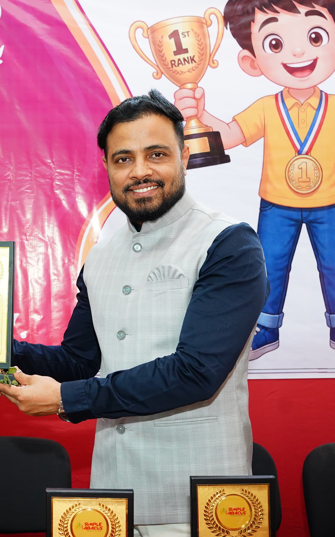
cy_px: 292
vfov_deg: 36.6
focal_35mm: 55
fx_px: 810
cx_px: 5
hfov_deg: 22.5
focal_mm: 30.8
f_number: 5
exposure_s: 1/125
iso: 1250
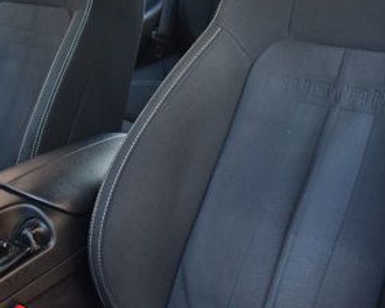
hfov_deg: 29.6
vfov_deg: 23.3
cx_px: 214
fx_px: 728
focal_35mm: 64
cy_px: 43
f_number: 3.5
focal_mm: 20
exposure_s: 1/125
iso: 1000
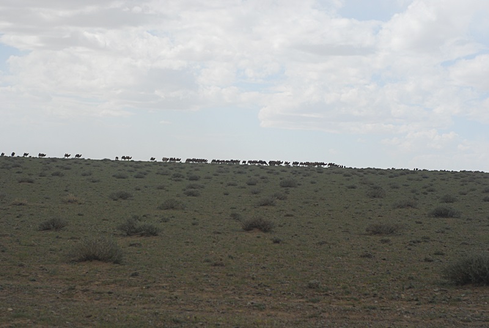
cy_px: 164
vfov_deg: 18.2
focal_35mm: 75
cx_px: 244
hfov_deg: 27.0
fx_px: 1020
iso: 400
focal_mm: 50
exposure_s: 1/2000
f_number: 5.6
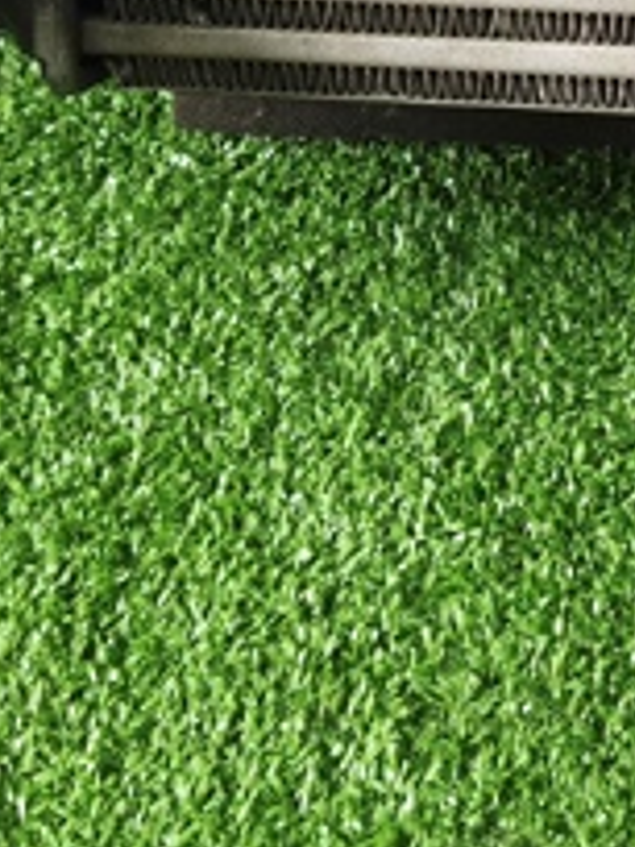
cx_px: 780
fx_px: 1761
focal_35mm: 72
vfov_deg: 25.7
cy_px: 8
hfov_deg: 19.2
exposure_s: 1/100
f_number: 1.7
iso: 320
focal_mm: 5.35
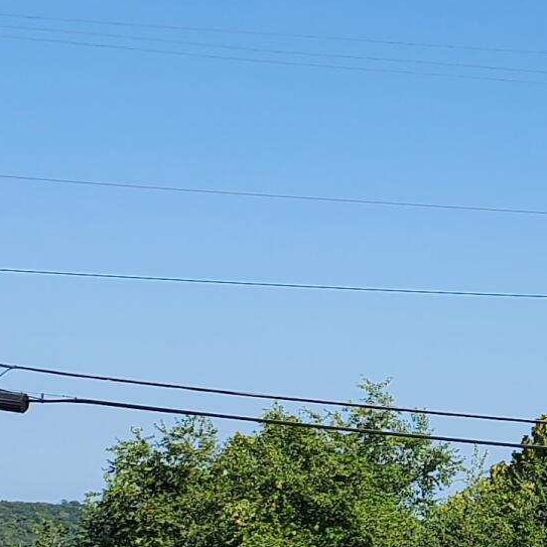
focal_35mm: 127
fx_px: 2270
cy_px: 523
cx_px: 717
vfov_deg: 13.6
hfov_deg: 13.2
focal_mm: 4.3
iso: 50
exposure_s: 1/1823
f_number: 2.4
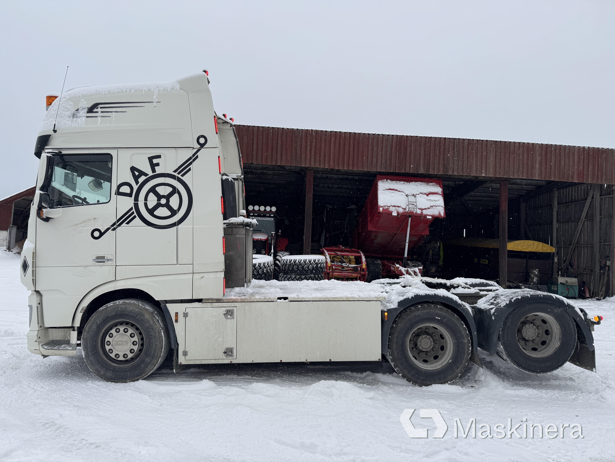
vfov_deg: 56.8
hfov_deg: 71.6
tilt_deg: +2.9
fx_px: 426
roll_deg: -3.0
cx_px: 308
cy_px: 231
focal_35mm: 24
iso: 64
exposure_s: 1/231
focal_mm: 6.76
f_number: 1.78
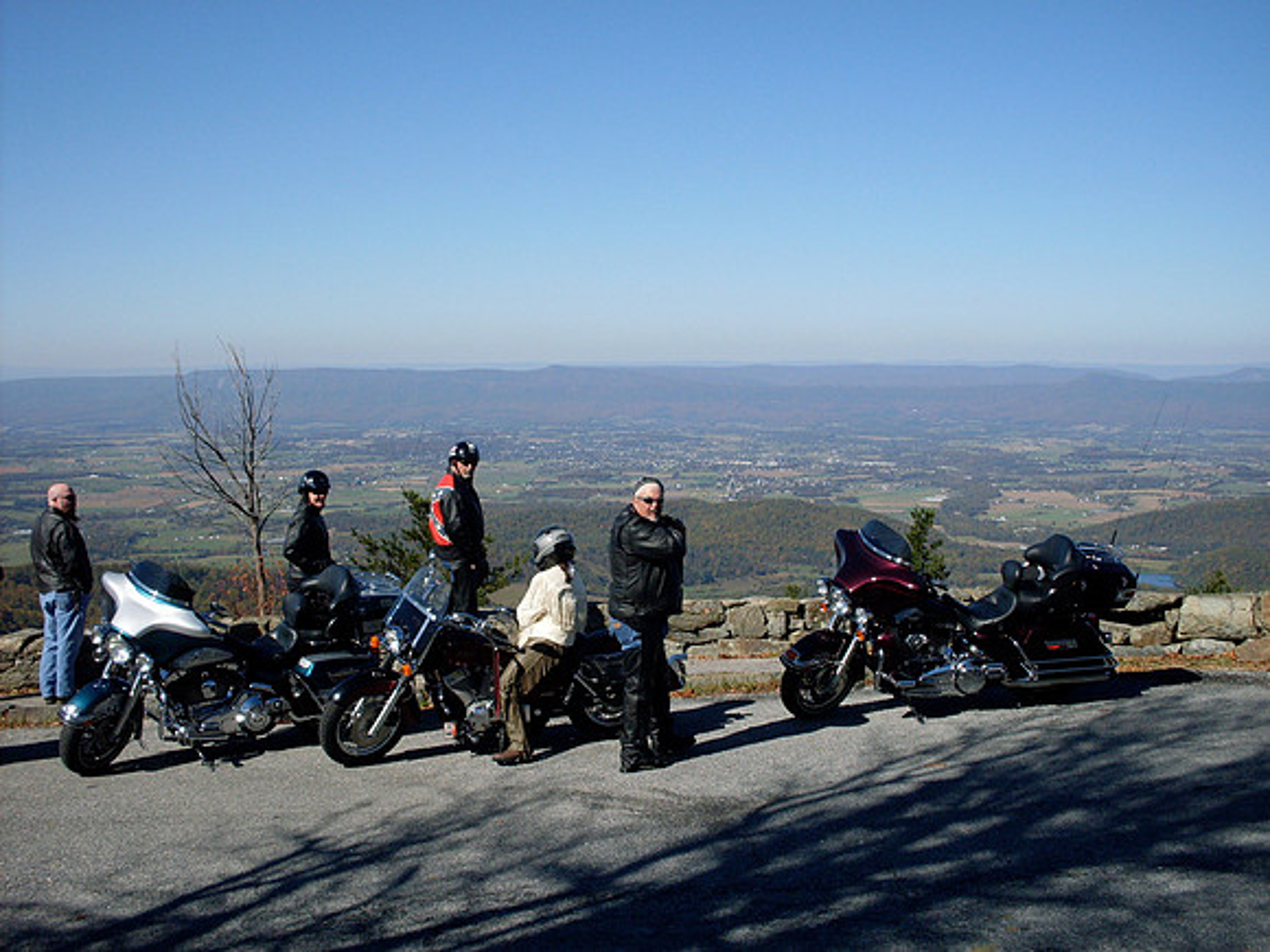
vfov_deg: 37.7
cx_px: 635
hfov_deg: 49.0
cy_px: 476
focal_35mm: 38
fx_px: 1394
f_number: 8.4
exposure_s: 1/250
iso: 80
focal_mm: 6.3
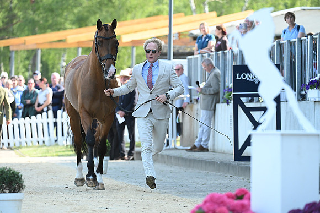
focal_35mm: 270
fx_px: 2400
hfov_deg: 7.6
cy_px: 106
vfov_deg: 5.1
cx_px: 160
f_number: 5.6
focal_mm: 270
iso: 2200
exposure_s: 1/1250
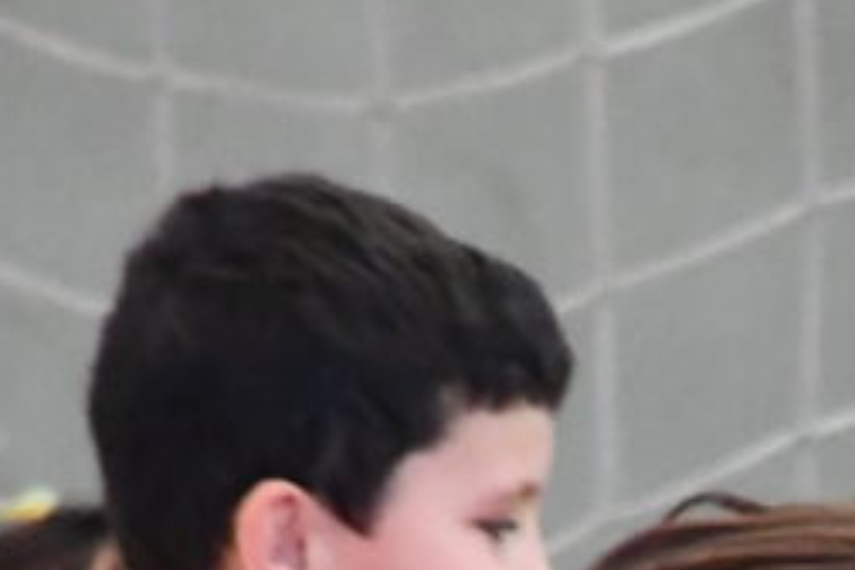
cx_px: 1476
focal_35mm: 1602
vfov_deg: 0.9
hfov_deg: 1.3
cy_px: 1669
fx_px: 38045
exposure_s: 1/125
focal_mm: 140
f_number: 5.6
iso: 4000
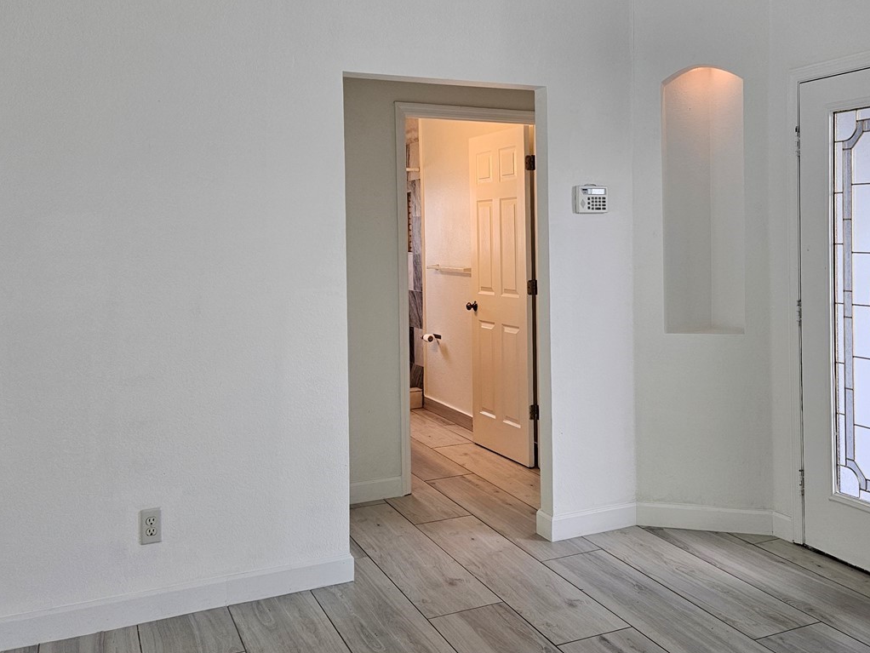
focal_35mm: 36
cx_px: 578
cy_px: 244
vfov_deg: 39.4
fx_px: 905
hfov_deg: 50.4
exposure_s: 1/120
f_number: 1.8
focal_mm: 5.4
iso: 80
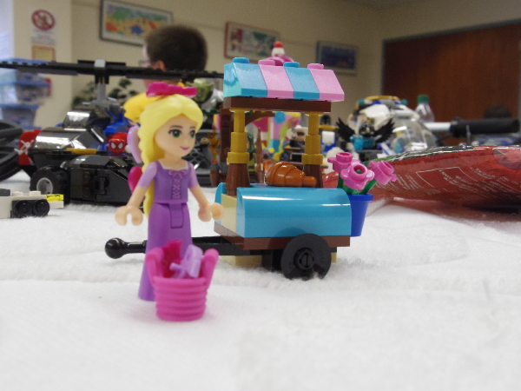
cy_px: 196
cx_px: 260
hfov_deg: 47.9
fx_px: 587
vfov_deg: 36.8
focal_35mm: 39
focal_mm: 7
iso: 500
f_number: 4.5
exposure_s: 1/60
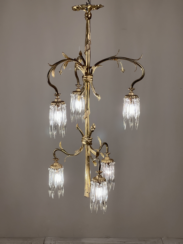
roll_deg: -0.5
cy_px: 122
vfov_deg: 25.3
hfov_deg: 19.1
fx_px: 543
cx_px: 92
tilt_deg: -9.6
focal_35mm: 77
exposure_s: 1/100
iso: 250
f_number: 2.8
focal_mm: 9
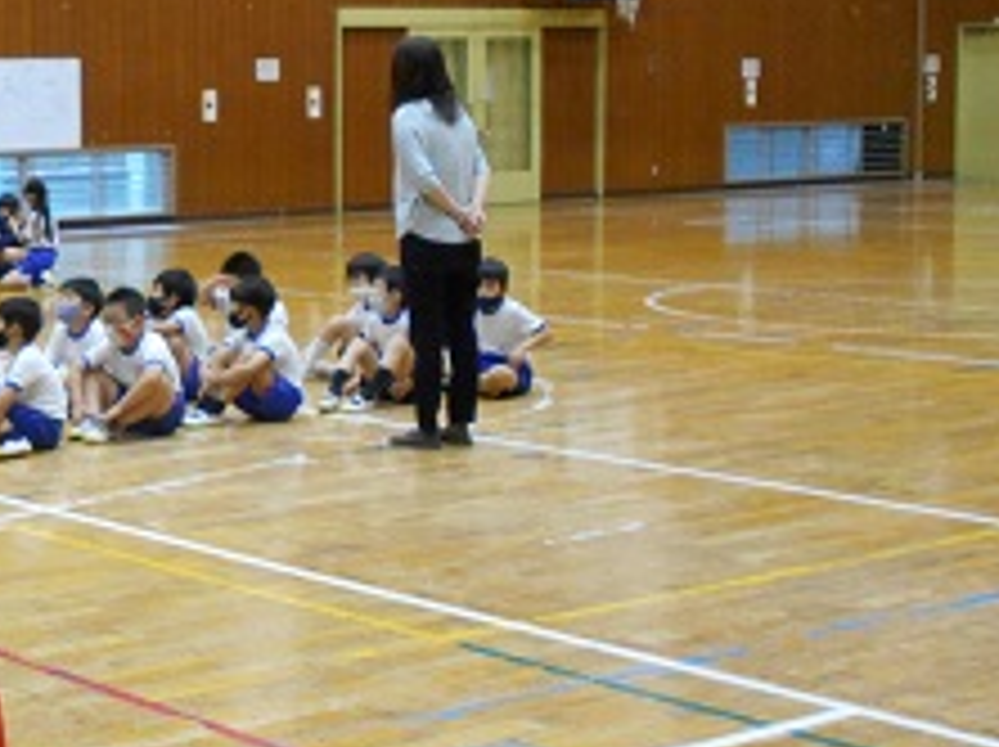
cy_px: 322
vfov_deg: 17.5
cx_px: -135
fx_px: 2422
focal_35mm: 84
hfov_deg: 21.9
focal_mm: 5.8
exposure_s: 1/20
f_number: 3.6
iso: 400
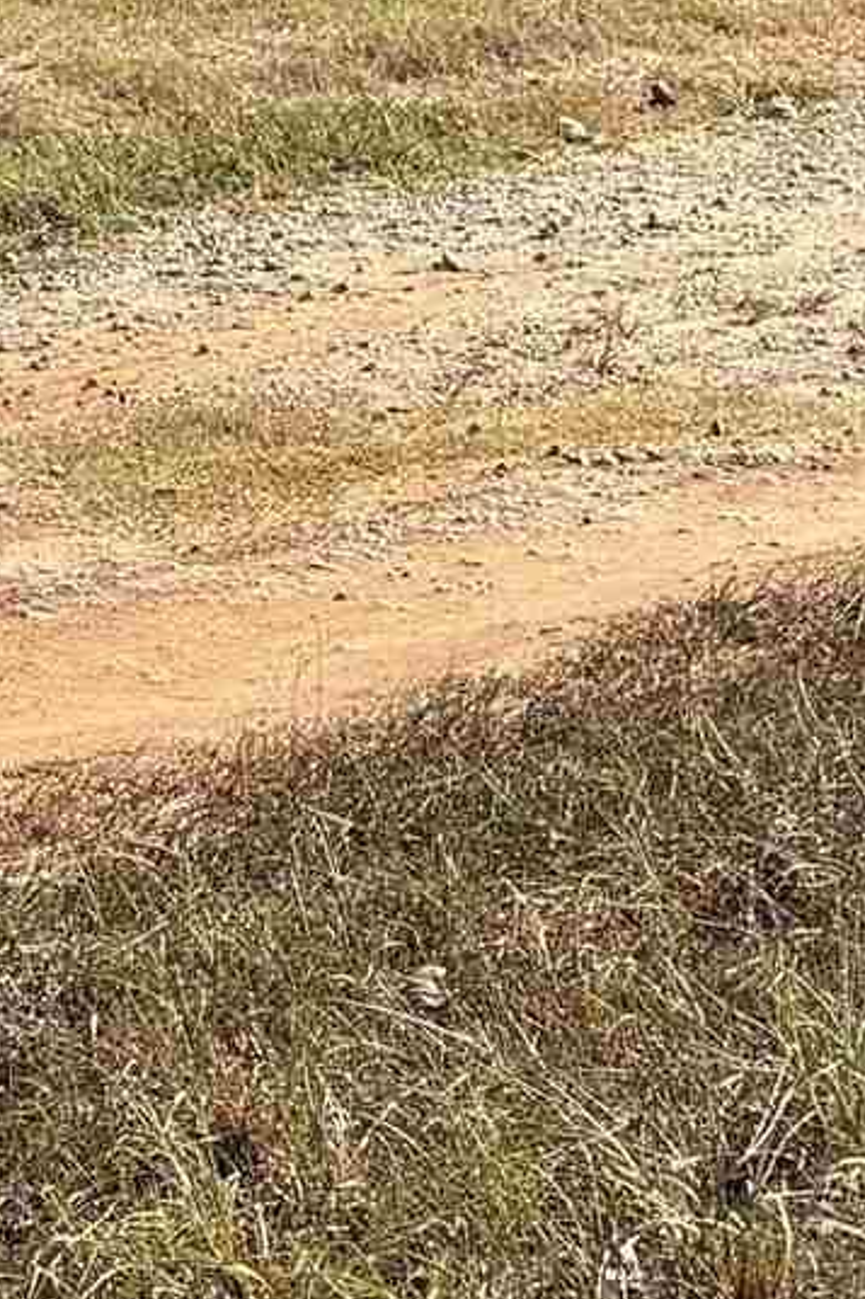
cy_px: -1144
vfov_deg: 12.0
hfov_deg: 8.5
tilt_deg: +2.7
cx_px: -756
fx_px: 5590
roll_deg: -1.0
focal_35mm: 155
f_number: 1.6
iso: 64
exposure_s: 1/2208
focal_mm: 5.96
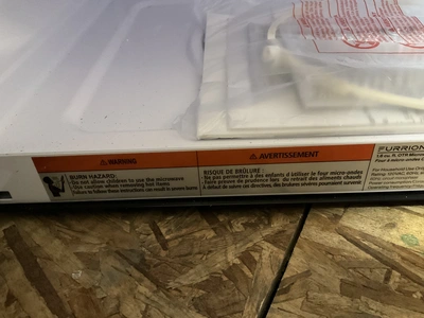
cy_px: 159
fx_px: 355
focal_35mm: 29
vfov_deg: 48.2
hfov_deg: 61.7
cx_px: 212
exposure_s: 1/24
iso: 500
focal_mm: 3
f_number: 1.8
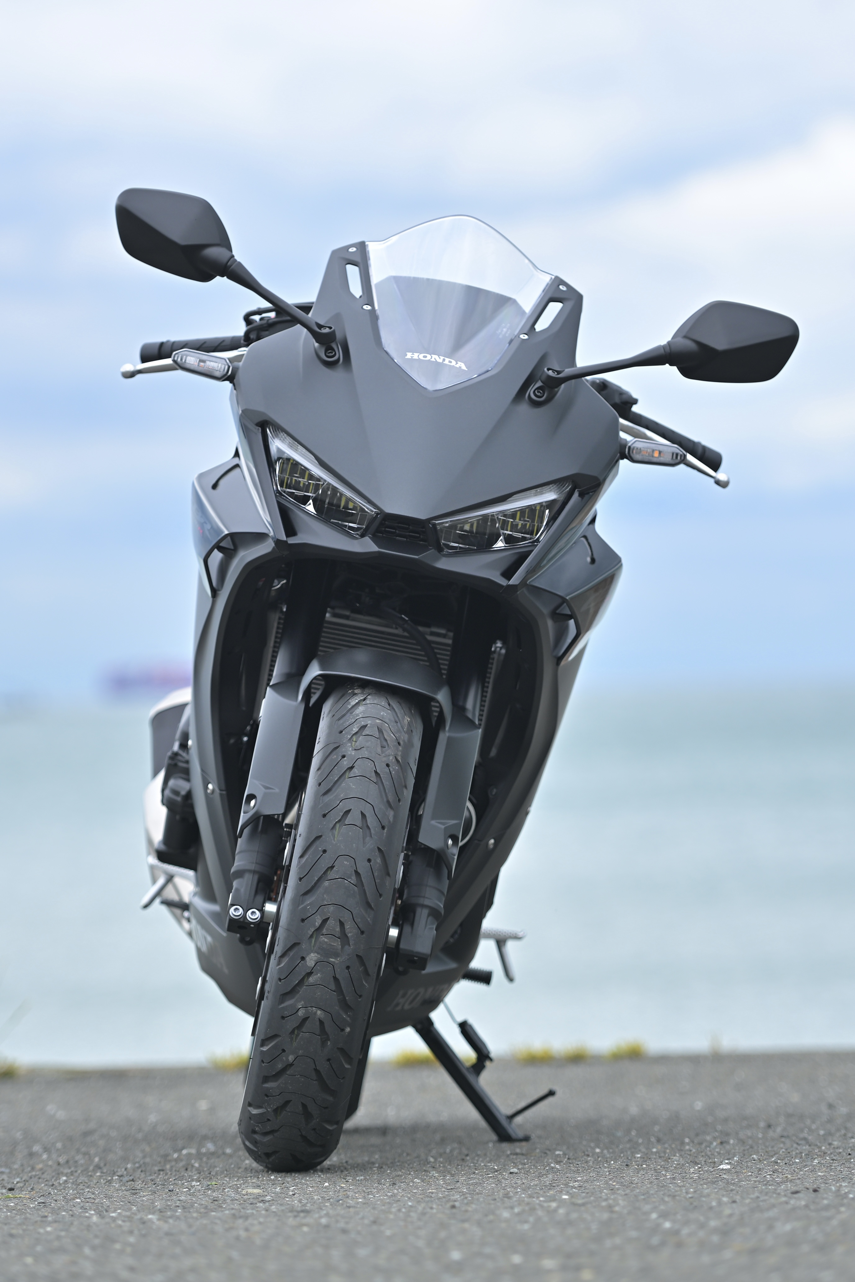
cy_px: 641
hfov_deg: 11.0
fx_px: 4453
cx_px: 428
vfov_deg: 16.4
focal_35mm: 125
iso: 80
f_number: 3.5
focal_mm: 125
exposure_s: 1/800
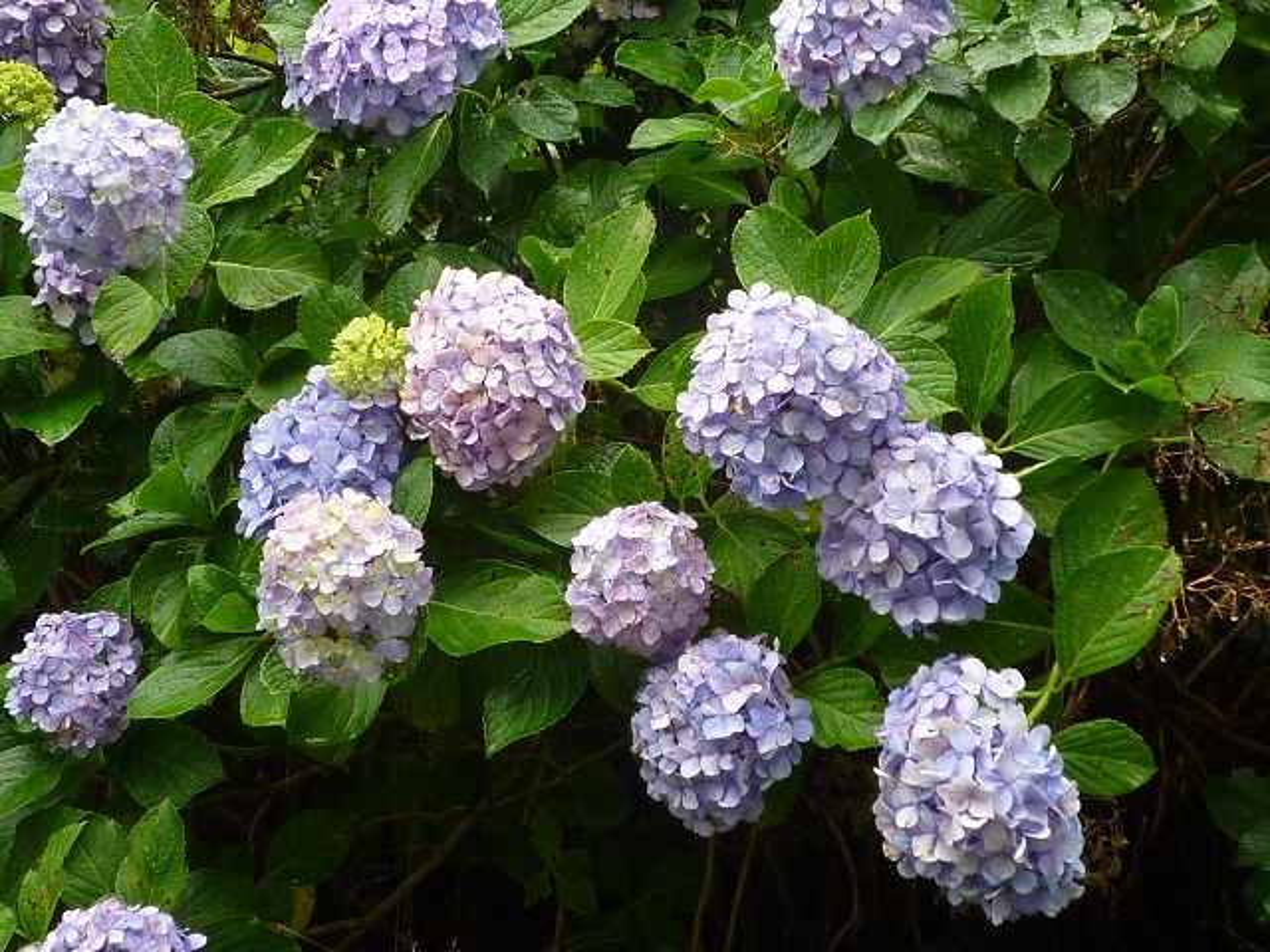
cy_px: 476
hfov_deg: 29.8
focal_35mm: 65
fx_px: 2385
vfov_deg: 22.6
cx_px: 635
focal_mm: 5.8
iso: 80
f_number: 3.6
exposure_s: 1/100
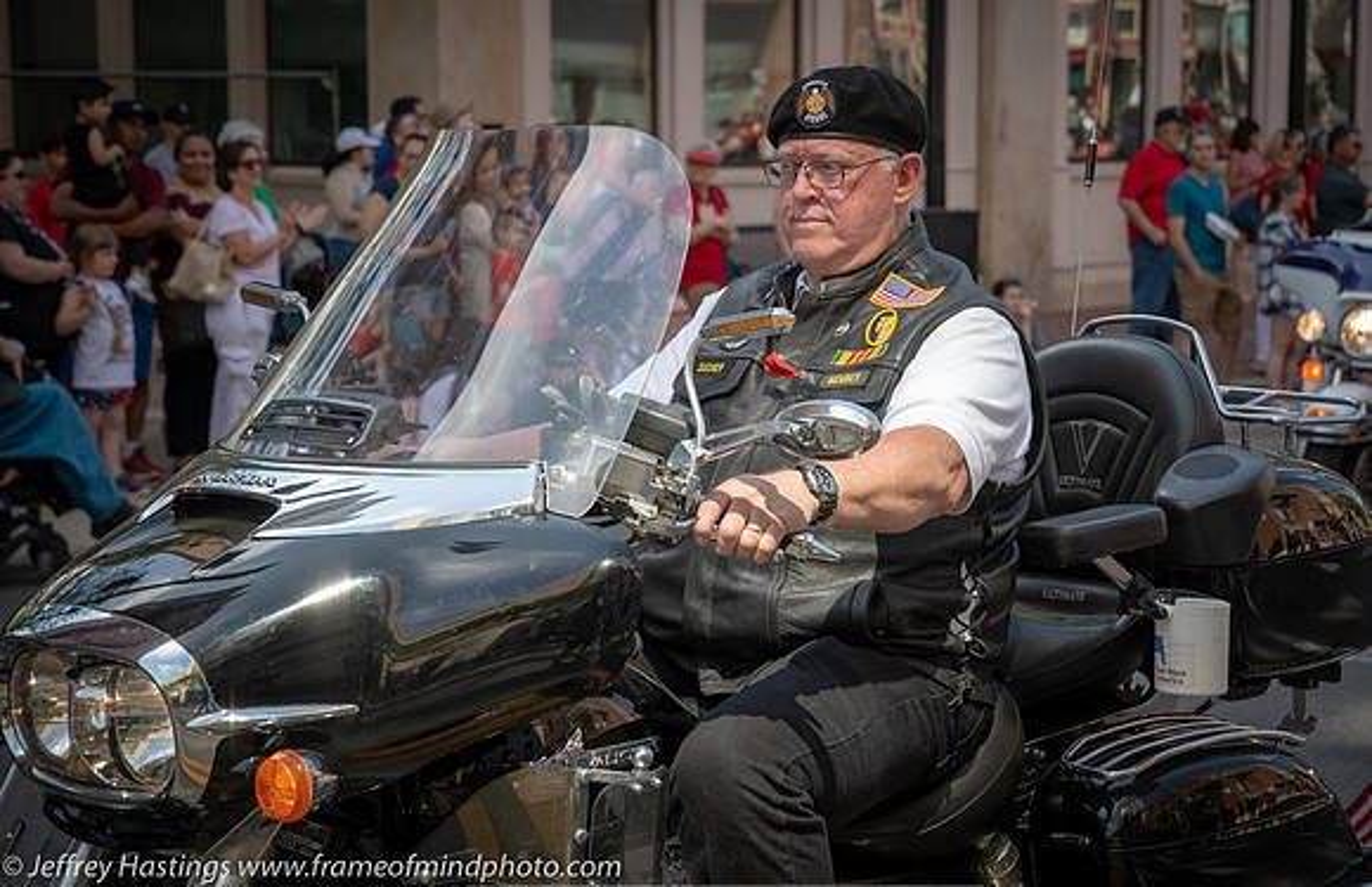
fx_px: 3136
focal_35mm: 83
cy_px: 342
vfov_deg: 16.1
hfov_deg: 24.6
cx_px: 818
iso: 1000
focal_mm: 46
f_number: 3.5
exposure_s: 1/4000
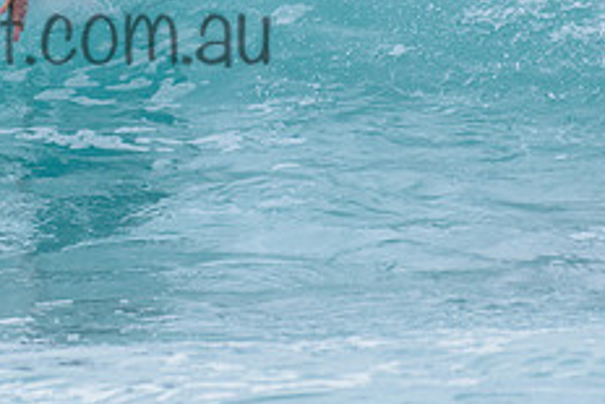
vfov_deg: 0.9
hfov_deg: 1.3
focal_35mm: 1529
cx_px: 63
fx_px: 25711
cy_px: -99
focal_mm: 500
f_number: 5.6
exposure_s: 1/2000
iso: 180
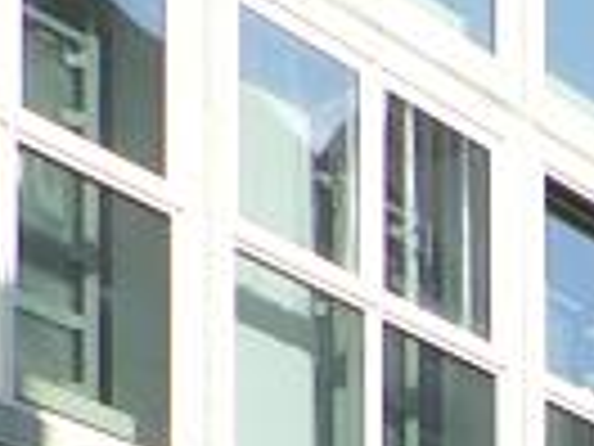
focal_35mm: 219
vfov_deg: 6.3
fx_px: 3758
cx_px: 1606
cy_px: 1306
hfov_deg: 8.1
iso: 80
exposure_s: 1/400
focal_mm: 6
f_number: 4
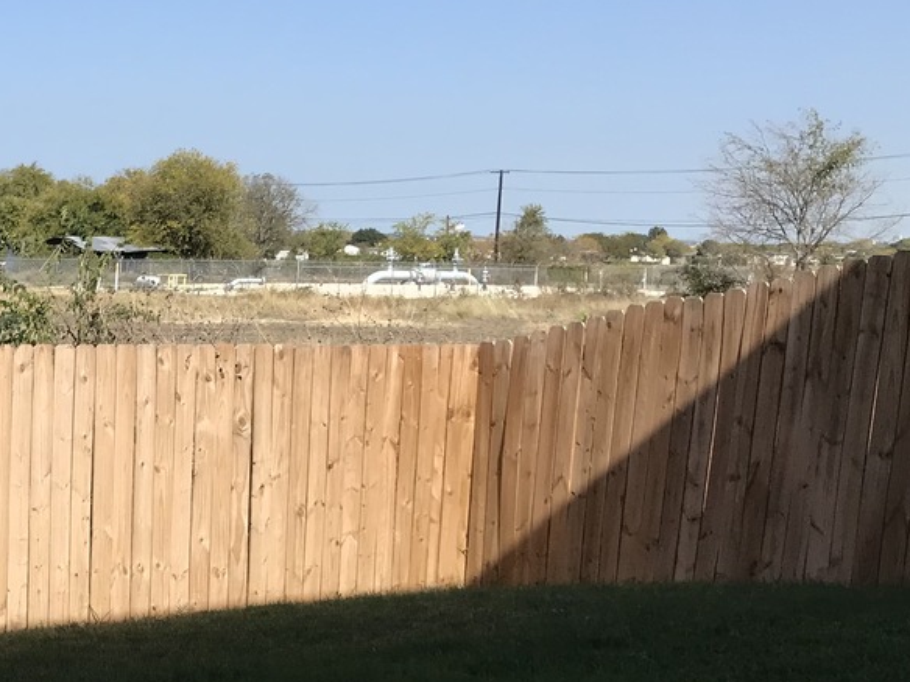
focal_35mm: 69
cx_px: -106
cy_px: 548
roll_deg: -0.3
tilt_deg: -9.0
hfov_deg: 25.9
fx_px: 1814
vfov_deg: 21.0
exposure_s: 1/2519
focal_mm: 3.99
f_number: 1.8
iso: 20
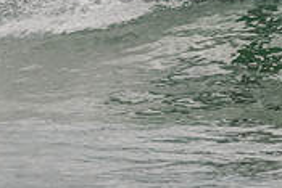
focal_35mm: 1660
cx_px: 255
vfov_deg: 0.8
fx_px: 13014
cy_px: -35
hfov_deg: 1.2
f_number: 5.6
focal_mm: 500
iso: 280
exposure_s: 1/320
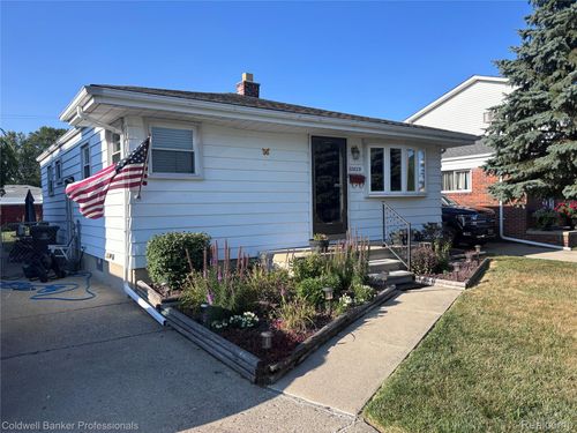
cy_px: 216
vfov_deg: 53.1
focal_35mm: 26
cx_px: 288
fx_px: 433
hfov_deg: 67.3
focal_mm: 5.96
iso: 50
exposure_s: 1/1984
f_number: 1.6
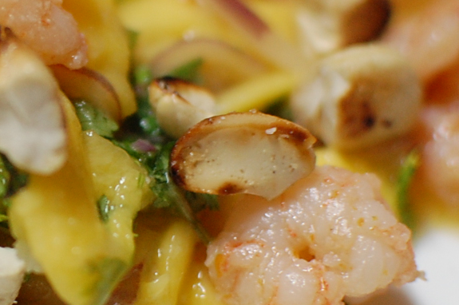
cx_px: -37
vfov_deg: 10.0
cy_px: 164
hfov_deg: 14.6
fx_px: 1749
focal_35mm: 137
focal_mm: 35
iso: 800
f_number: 2.2
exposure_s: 1/60
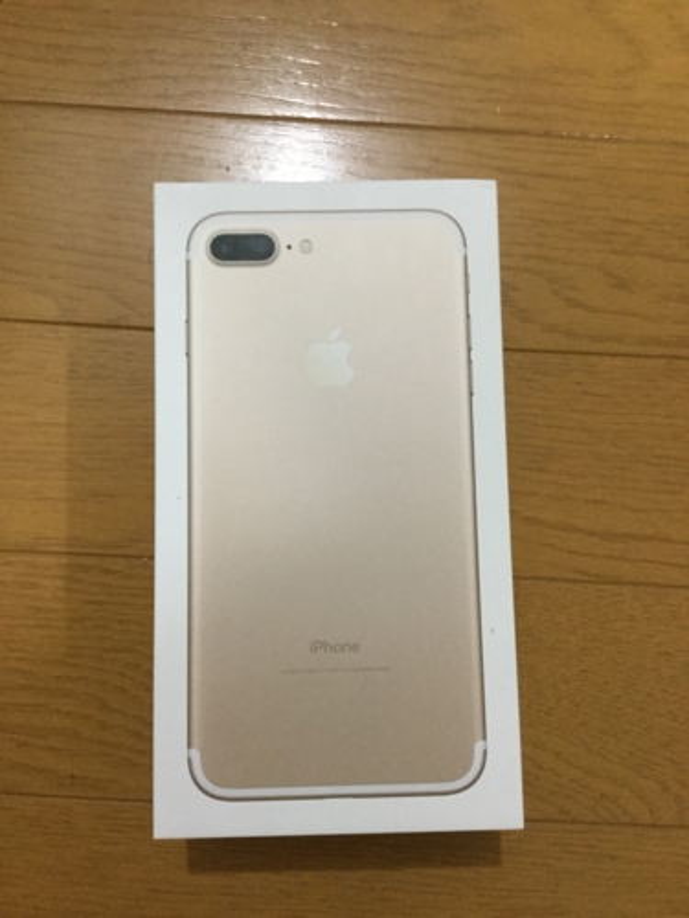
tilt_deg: -83.6
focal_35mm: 31
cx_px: 344
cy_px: 459
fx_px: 823
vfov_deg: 58.4
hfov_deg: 45.4
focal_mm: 3.3
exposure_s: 1/17
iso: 200
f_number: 2.4
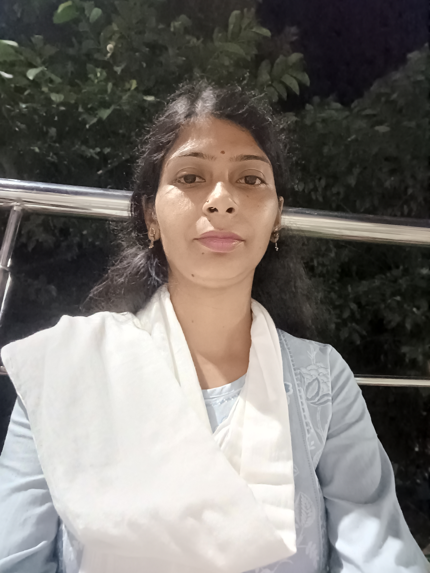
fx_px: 364
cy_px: 286
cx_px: 215
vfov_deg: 76.4
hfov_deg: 61.1
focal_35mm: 22
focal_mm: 2.87
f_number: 2.4
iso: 5000
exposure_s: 1/10
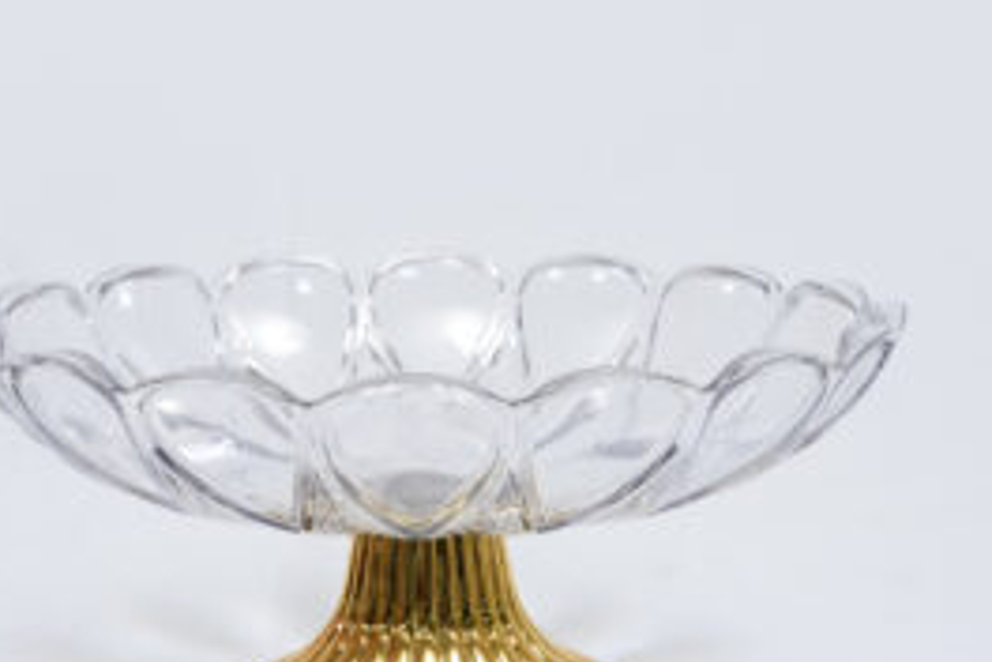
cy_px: 465
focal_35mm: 106
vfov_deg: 12.9
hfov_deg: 19.3
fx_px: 2921
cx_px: 432
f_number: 16
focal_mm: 70
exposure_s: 1/160
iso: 6400
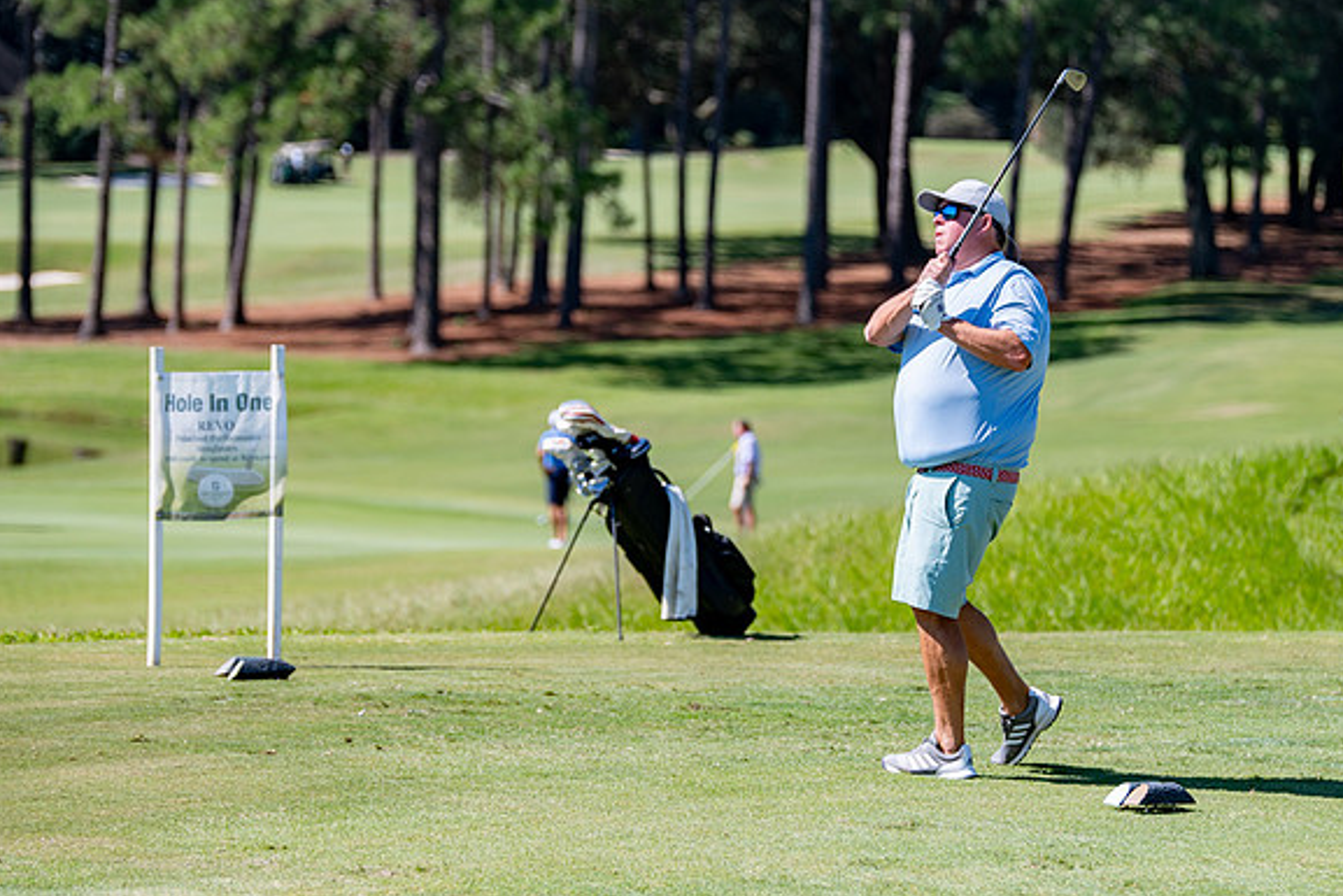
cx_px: 956
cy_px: 443
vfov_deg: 7.2
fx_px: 7127
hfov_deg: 10.7
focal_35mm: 191
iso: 100
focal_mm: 116
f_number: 2.8
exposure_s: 1/1600
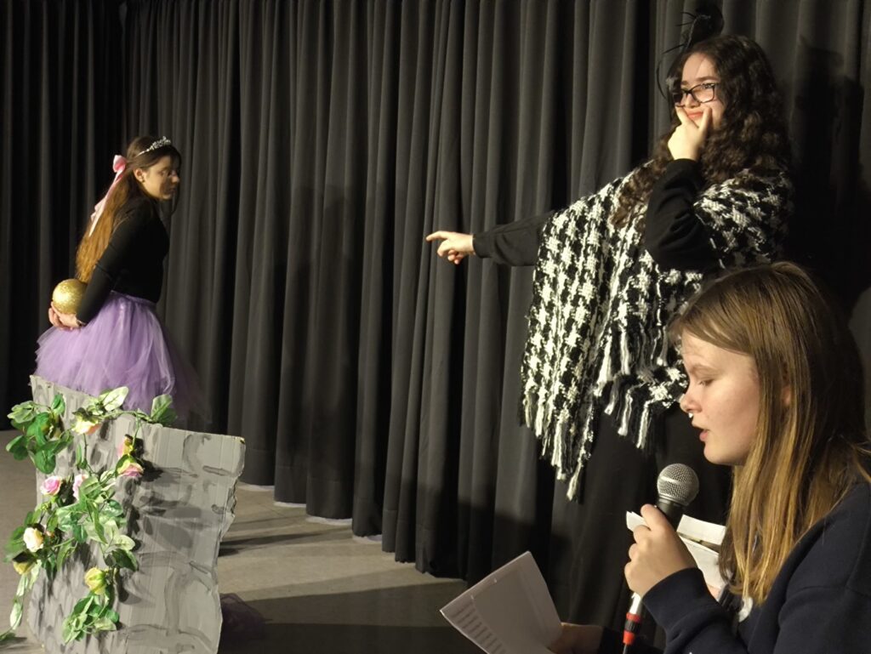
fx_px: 1259
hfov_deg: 38.2
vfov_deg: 29.1
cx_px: 436
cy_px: 327
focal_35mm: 50
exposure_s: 1/33.3
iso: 400
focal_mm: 4.71
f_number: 1.7
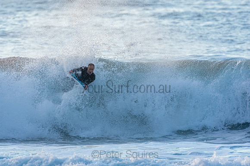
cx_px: 125
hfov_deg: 2.9
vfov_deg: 1.9
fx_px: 5001
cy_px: 83
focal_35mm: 720
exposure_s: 1/1250
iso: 560
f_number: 5.6
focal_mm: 480
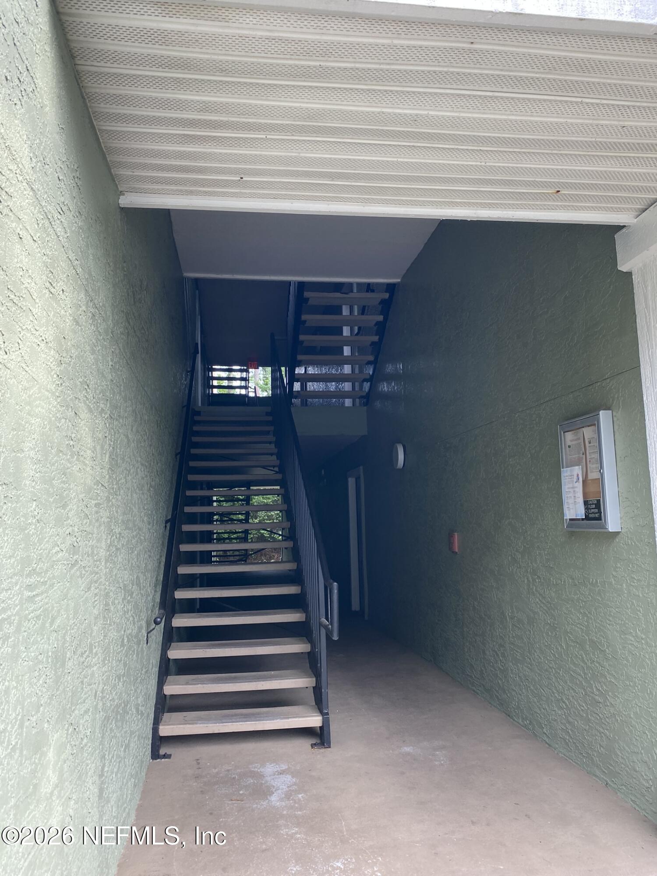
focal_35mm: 26
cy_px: 438
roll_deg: +1.4
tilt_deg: +10.8
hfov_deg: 53.1
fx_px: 658
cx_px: 328
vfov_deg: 67.3
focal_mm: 4.25
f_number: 1.8
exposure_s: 1/122
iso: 64
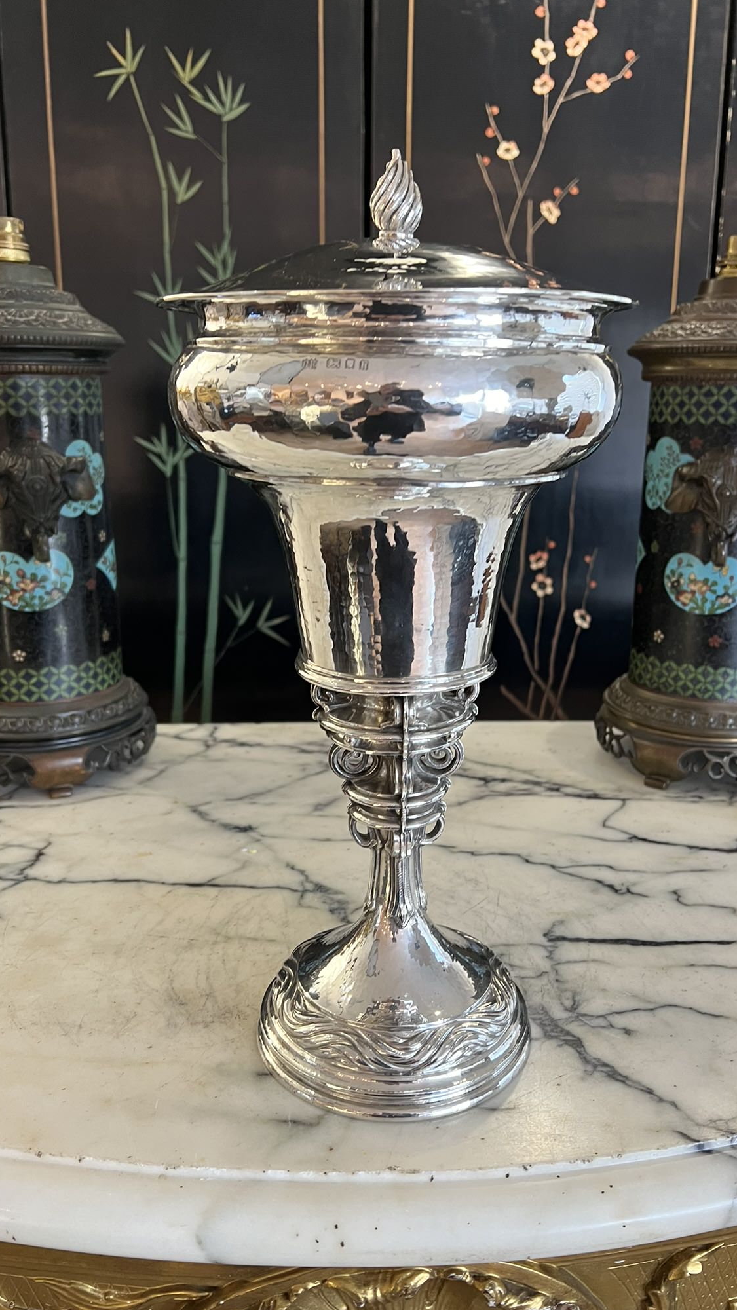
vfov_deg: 66.1
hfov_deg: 40.2
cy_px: 645
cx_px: 394
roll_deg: +0.2
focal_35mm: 29
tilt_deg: -15.9
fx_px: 1008
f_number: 1.5
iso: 125
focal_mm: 5.7
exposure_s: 1/73
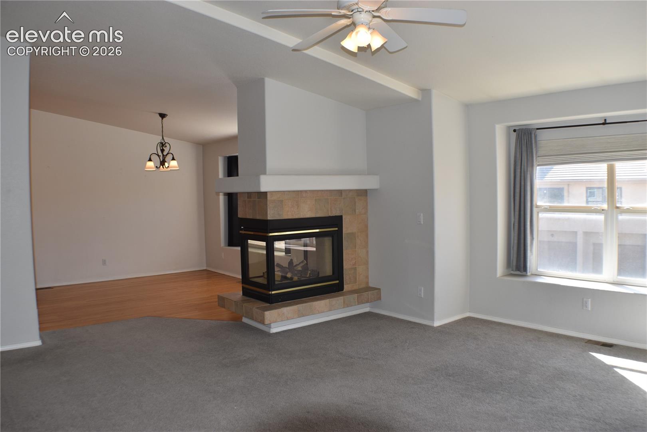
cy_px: 216
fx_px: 647
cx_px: 324
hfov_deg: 53.1
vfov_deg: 36.9
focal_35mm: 36
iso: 220
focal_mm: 24
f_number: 5.6
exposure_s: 1/125
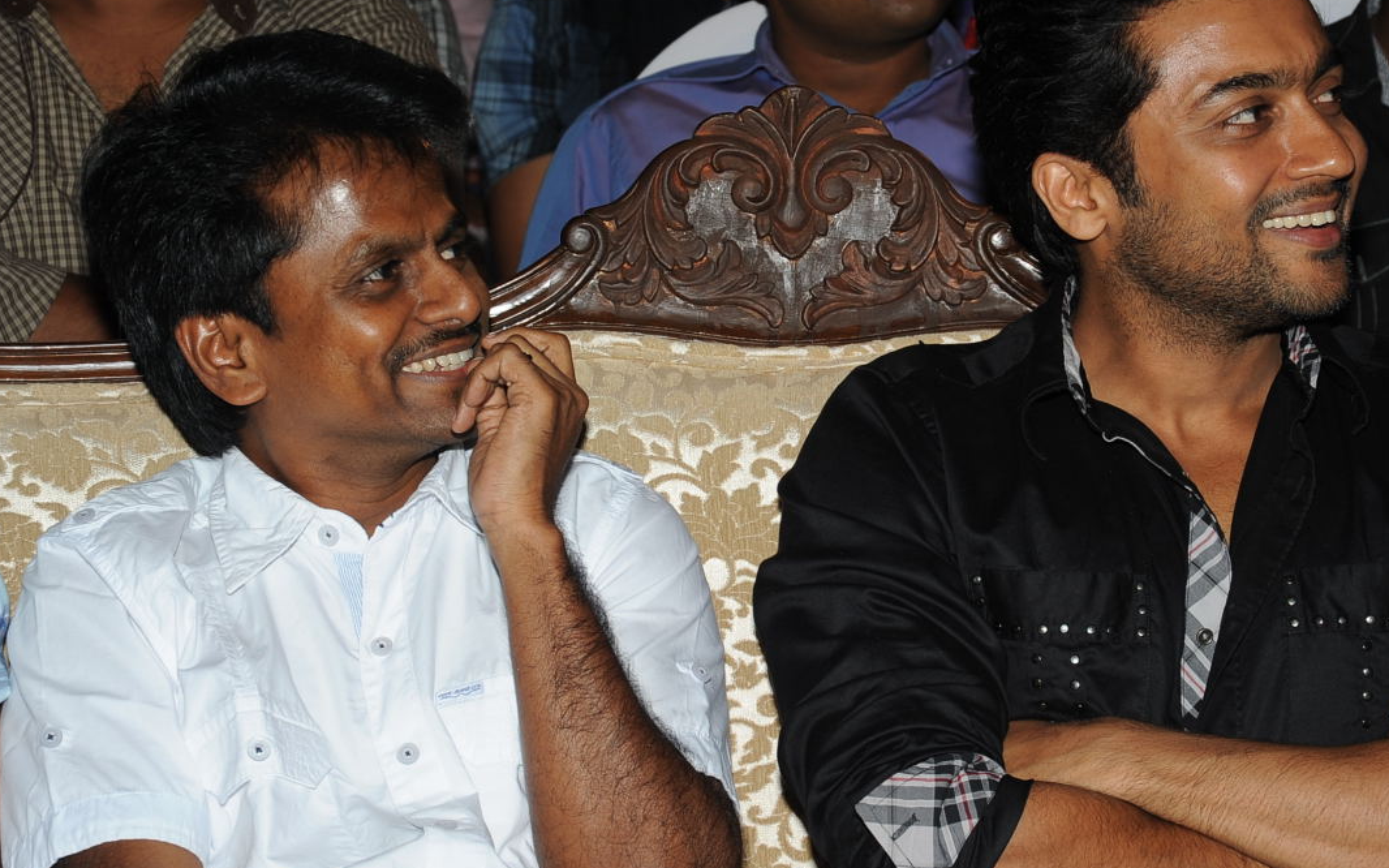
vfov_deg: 10.1
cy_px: 497
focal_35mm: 130
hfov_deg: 16.1
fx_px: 4921
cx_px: 820
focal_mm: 85
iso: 200
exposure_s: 1/125
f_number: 8
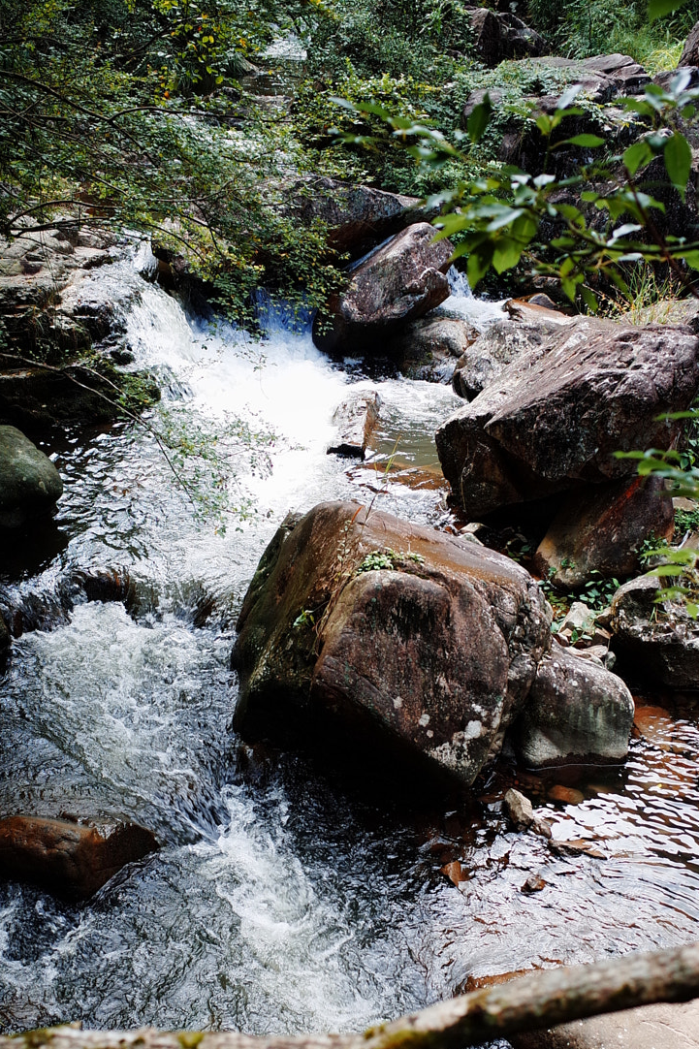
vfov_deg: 59.5
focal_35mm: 31
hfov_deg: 42.3
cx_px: 347
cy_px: 660
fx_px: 903
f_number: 2.8
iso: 100
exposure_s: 1/125
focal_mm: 13.7
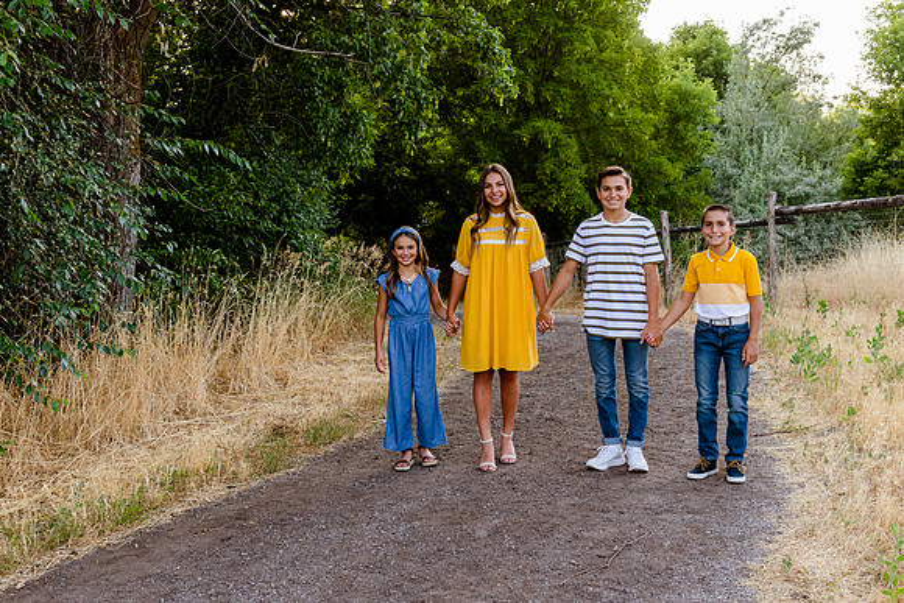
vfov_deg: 34.5
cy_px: 302
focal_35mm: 39
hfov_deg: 50.0
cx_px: 441
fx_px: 970
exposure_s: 1/160
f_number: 6.3
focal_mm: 35
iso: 1000
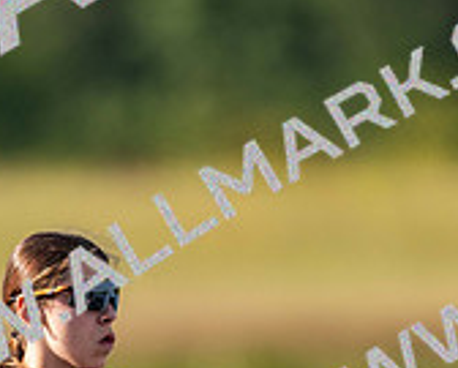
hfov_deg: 1.0
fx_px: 26356
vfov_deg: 0.8
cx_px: 139
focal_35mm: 1941
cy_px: 454
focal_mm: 600
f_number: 4
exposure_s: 1/2500
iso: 250
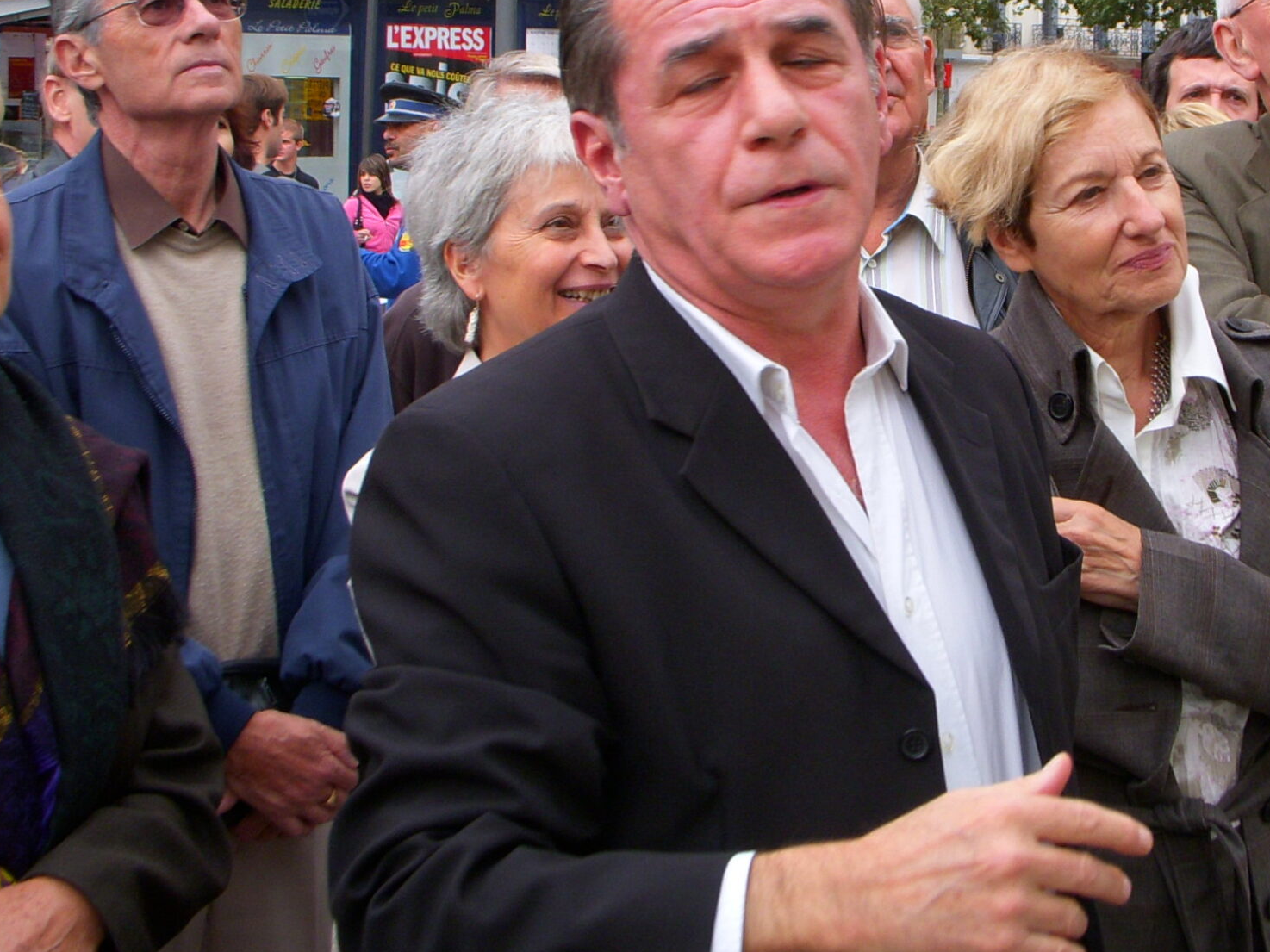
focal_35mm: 66
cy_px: 216
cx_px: 938
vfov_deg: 22.0
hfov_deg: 29.0
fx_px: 2421
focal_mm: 6.3
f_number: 3.3
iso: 100
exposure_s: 1/160
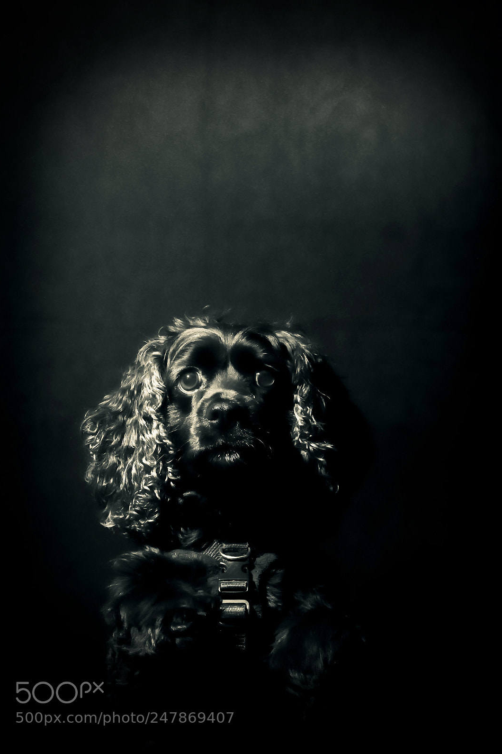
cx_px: 270
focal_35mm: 67
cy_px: 376
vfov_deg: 30.1
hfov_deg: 20.3
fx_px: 1401
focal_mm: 32
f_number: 8
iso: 400
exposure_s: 1/200
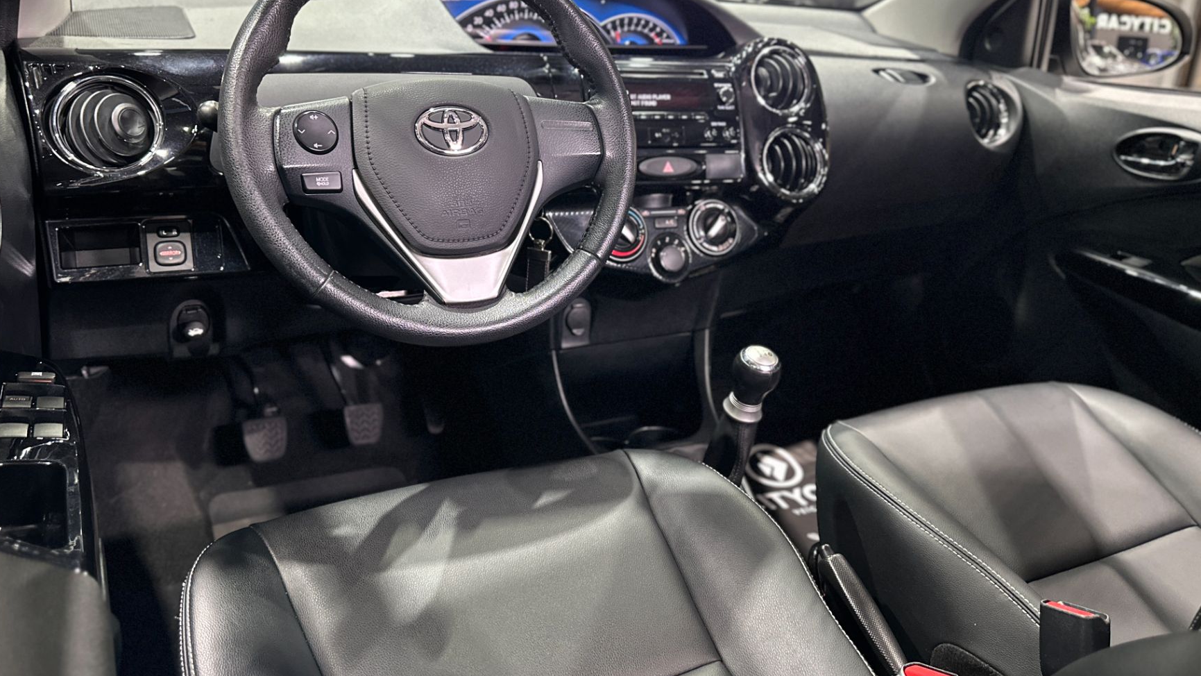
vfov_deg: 40.0
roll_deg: -3.0
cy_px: 264
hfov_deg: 66.0
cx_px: 568
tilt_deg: -18.1
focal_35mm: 29
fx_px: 924
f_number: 1.78
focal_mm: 6.86
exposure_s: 1/40
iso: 800
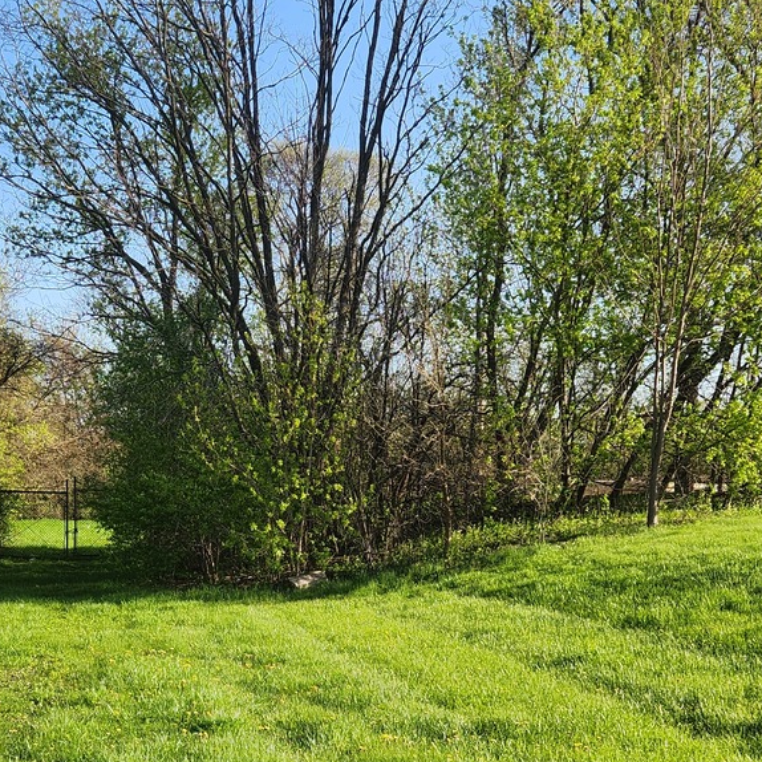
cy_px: 624
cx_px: 323
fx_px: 1270
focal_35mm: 51
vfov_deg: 32.4
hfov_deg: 33.3
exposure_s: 1/677
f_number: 1.8
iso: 20
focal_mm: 5.4
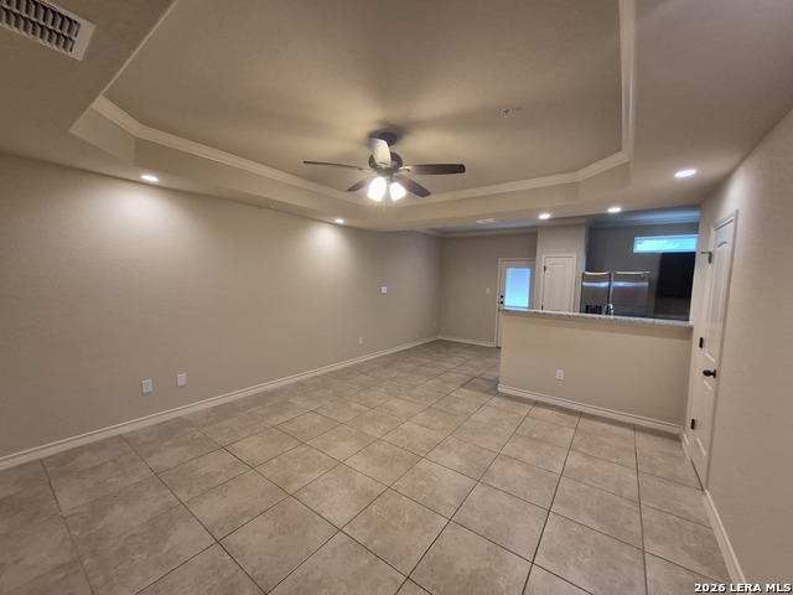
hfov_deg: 106.2
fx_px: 298
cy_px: 298
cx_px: 396
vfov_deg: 89.9
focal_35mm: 13
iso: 200
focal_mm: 1.74
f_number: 2.2
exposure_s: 1/60
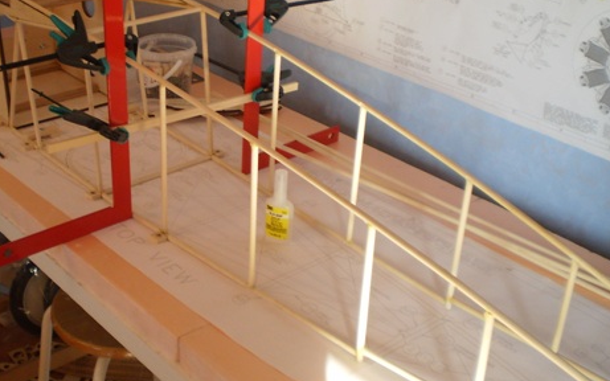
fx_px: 881
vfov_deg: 24.3
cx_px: 189
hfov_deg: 37.7
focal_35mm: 53
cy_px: 131
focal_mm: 6.3
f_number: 3.1
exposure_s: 1/30
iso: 100
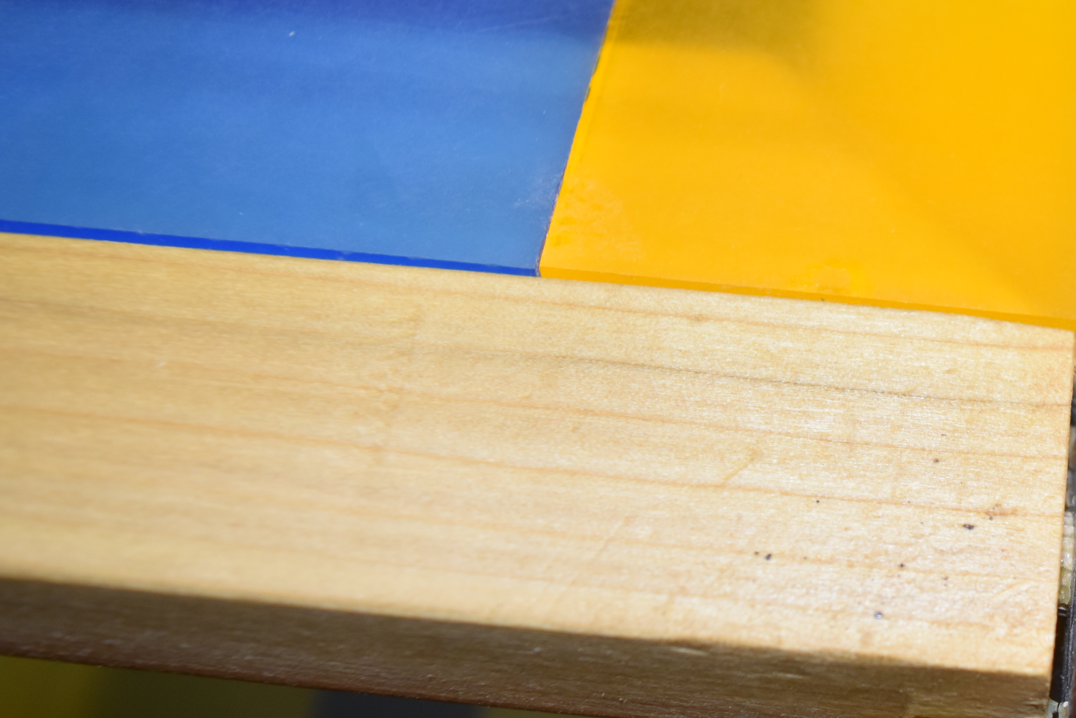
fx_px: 1734
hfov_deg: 32.4
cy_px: 468
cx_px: 1010
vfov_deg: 23.3
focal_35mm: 58
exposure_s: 1/90
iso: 560
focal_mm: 20
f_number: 4.8
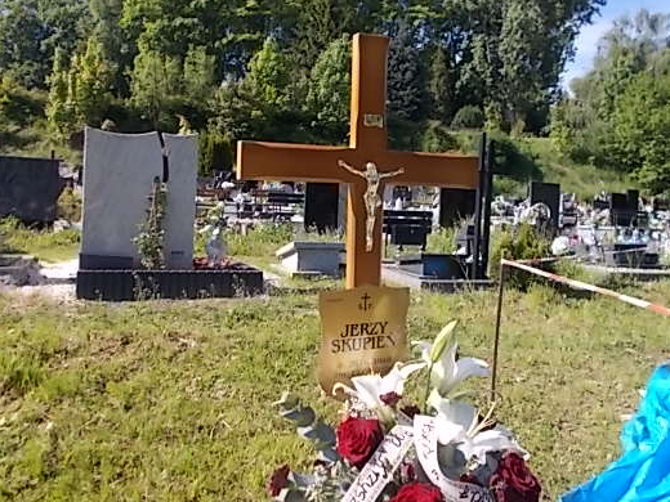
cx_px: 357
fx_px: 619
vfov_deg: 44.0
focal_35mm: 32
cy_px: 203
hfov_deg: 56.8
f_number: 8
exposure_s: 1/80
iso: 80
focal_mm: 4.6
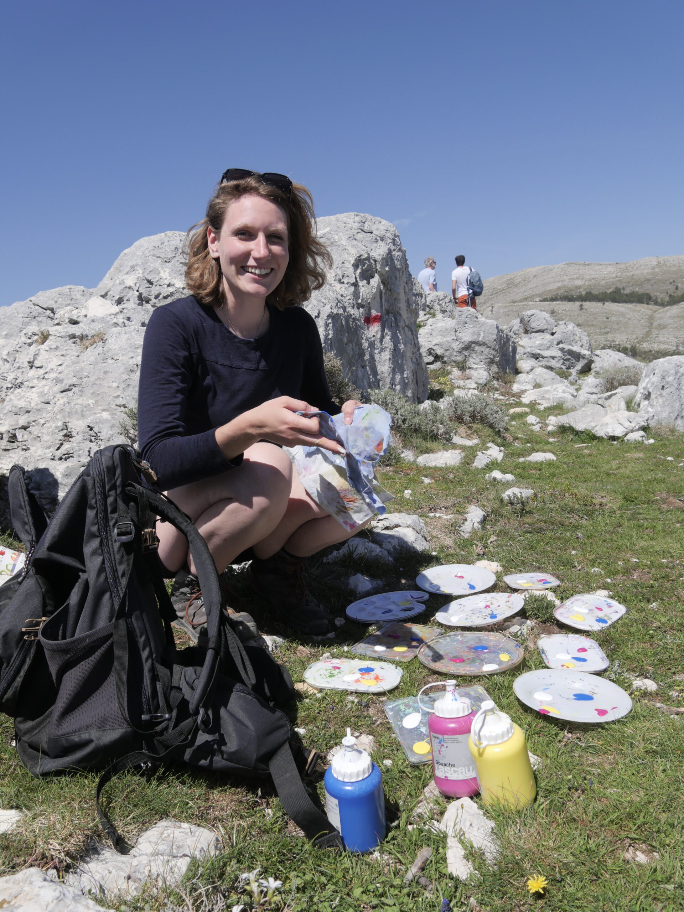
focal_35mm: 30
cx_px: 342
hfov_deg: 46.8
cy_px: 456
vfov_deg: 60.0
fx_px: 790
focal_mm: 15
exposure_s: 1/1000
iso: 200
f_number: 6.3
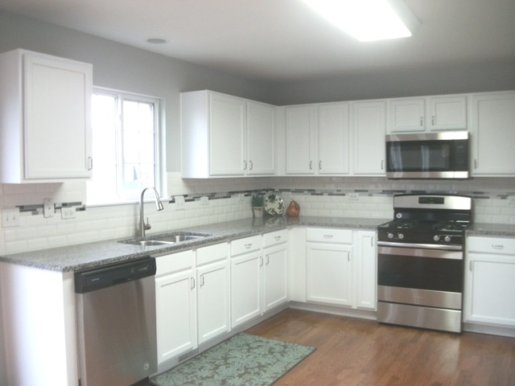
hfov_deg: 56.8
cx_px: 258
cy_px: 193
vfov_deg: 44.2
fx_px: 476
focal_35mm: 32
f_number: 2.9
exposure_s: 1/30
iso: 160
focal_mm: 5.7
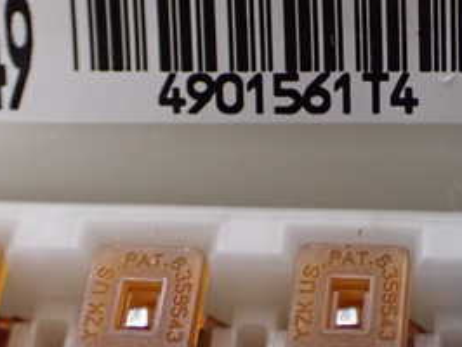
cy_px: 85
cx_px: 419
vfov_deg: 13.9
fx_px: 1416
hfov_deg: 18.2
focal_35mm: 106
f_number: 3.1
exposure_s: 1/100
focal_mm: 8.4
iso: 800
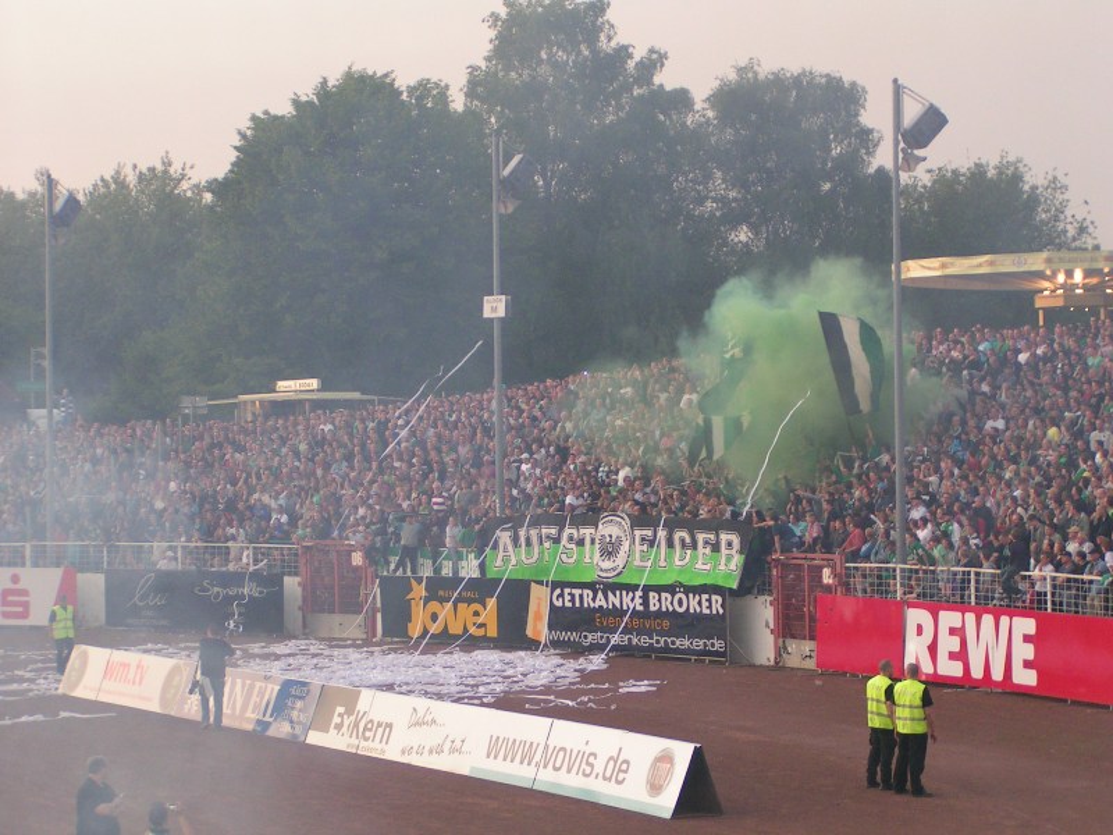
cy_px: 418
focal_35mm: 95
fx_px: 3055
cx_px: 556
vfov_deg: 15.6
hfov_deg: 20.7
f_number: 3.5
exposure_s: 1/100
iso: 100
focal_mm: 14.5
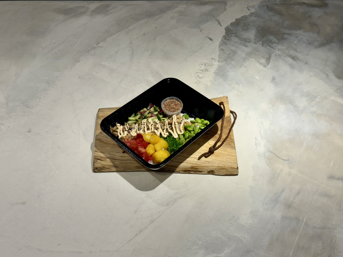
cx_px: 172
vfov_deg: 30.3
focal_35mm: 48
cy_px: 128
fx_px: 476
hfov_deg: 39.7
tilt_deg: -46.8
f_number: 1.78
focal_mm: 6.76
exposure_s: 1/121
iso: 50
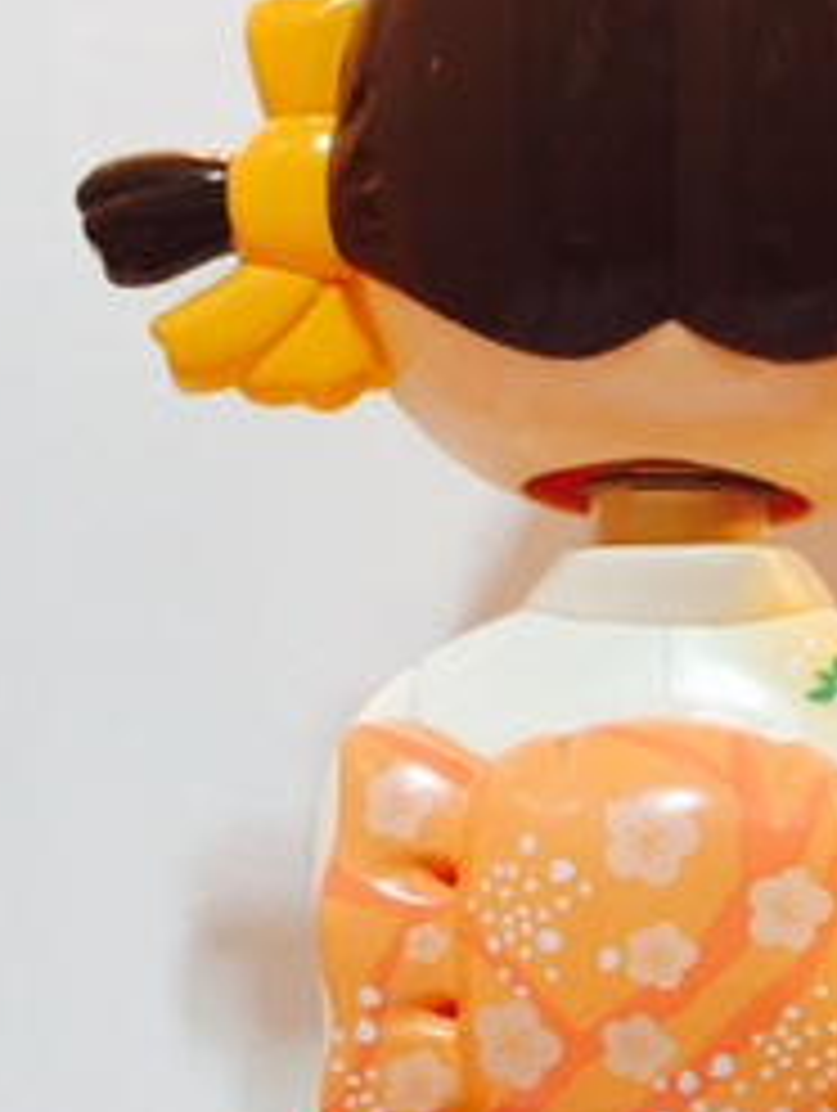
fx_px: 2412
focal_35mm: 75
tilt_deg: -2.8
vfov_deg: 25.3
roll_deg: -0.7
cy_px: 963
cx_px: 720
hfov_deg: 19.4
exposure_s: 1/33
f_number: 2.2
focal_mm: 4.15
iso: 100
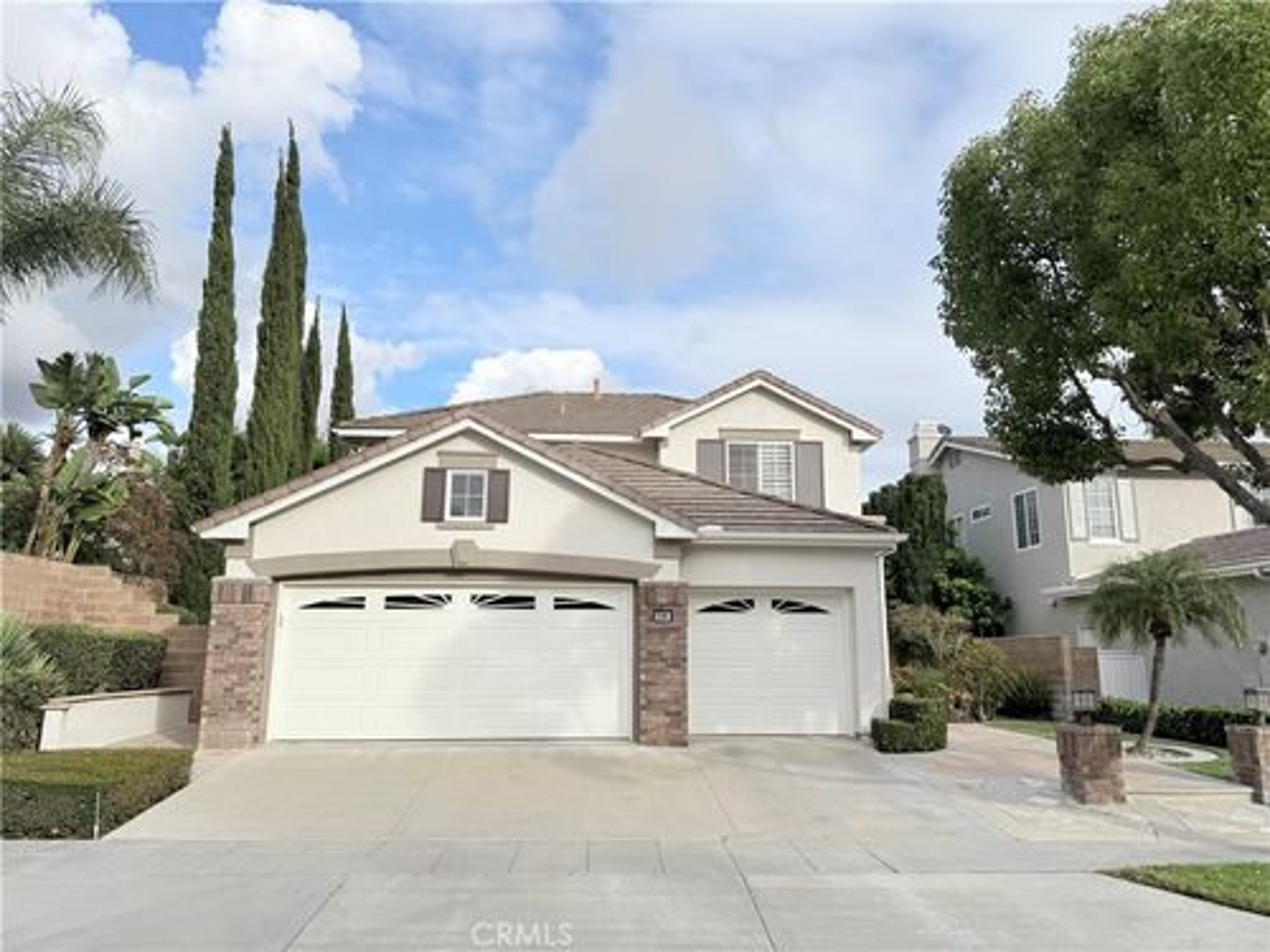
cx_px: 635
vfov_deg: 56.8
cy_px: 476
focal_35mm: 24
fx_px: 881
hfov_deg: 71.6
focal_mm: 6.76
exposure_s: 1/4673
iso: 80
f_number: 1.78
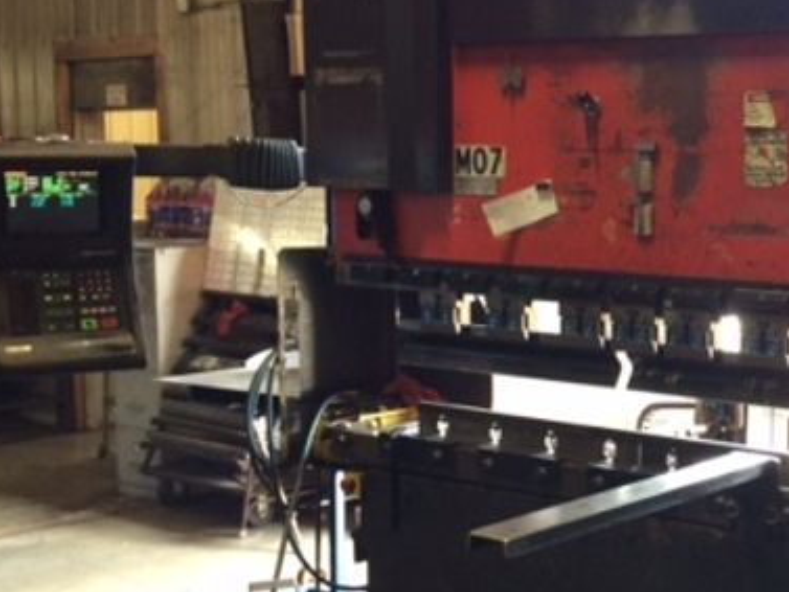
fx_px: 1368
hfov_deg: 29.8
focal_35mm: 60
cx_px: 802
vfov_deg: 24.4
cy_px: 334
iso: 125
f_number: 2.2
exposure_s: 1/30
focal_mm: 4.15
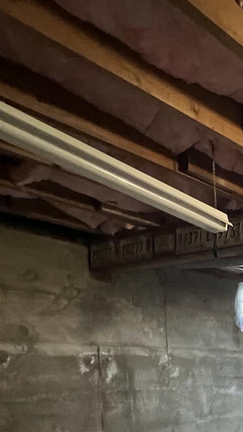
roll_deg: +1.2
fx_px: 458
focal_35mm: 40
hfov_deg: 23.4
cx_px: 371
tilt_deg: -6.5
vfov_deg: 43.2
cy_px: 434
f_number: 1.8
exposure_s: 1/60
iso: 800
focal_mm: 1.57
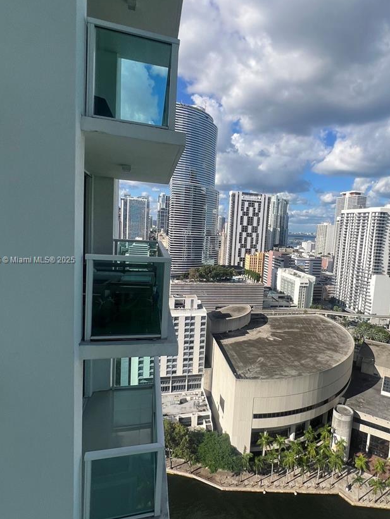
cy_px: 260
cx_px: 244
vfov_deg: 84.7
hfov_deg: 67.6
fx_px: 285
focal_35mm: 19
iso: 32
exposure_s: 1/2421
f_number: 1.8
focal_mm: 1.57
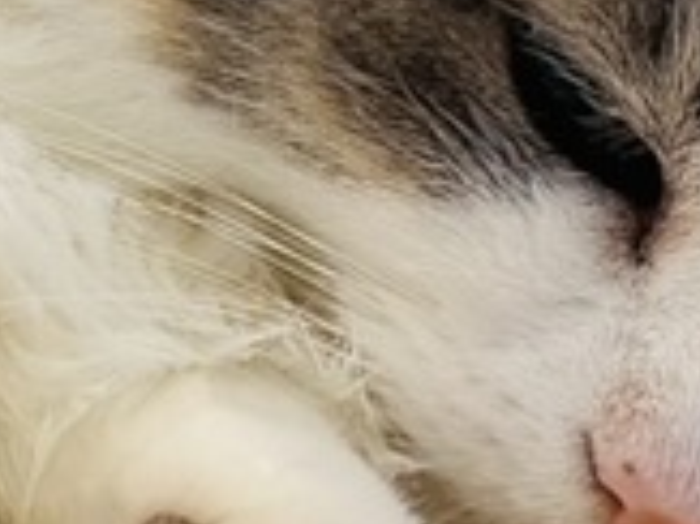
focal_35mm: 151
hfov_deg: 12.3
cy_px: 163
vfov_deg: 9.8
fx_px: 3051
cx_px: -438
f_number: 1.78
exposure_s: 1/59
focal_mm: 6.76
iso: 400
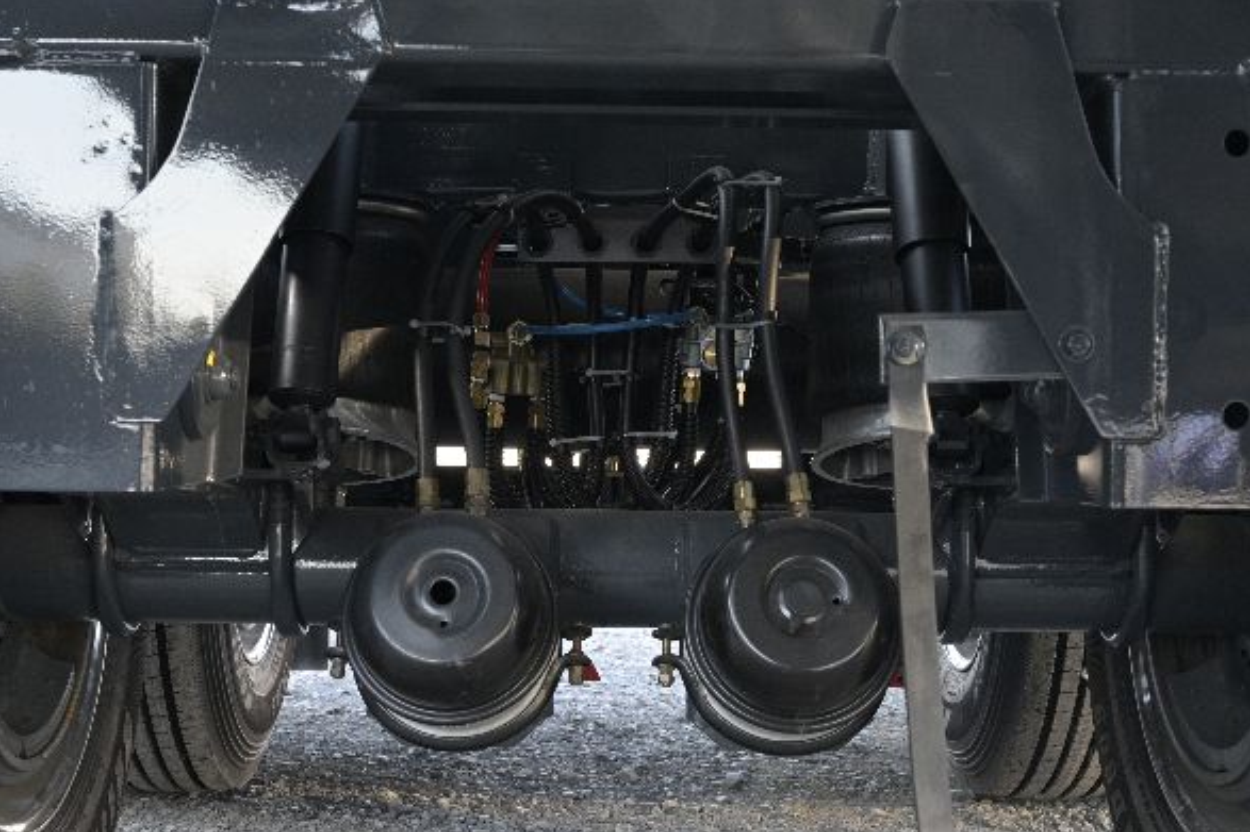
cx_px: 577
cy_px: 445
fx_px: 1666
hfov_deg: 41.1
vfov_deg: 28.1
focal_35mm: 48
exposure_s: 1/125
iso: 2000
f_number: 8
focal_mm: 44
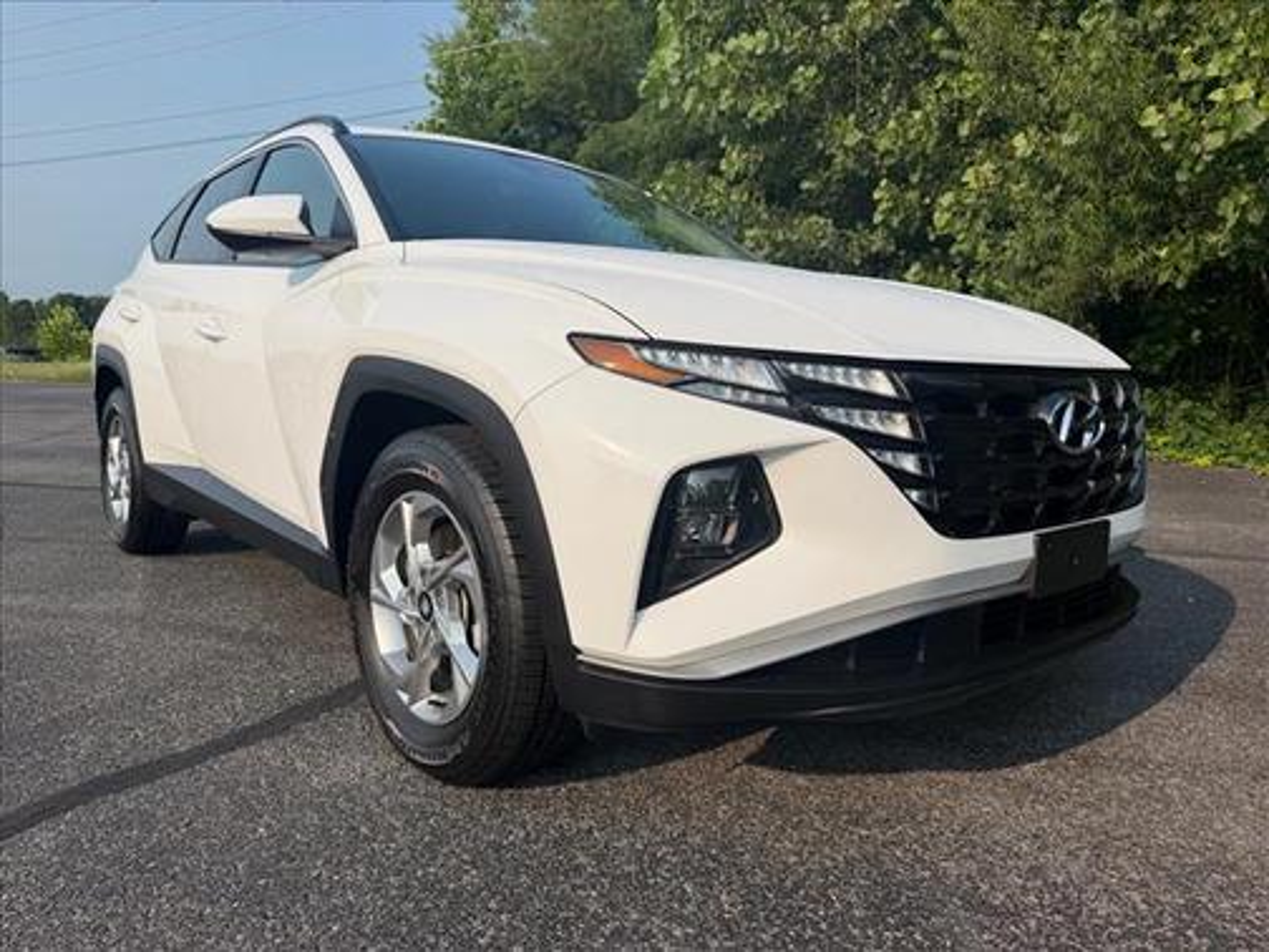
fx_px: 880
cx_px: 634
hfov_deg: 71.6
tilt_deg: -10.7
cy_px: 476
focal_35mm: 24
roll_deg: -0.8
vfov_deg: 56.8
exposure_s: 1/7353
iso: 80
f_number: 1.78
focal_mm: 6.76
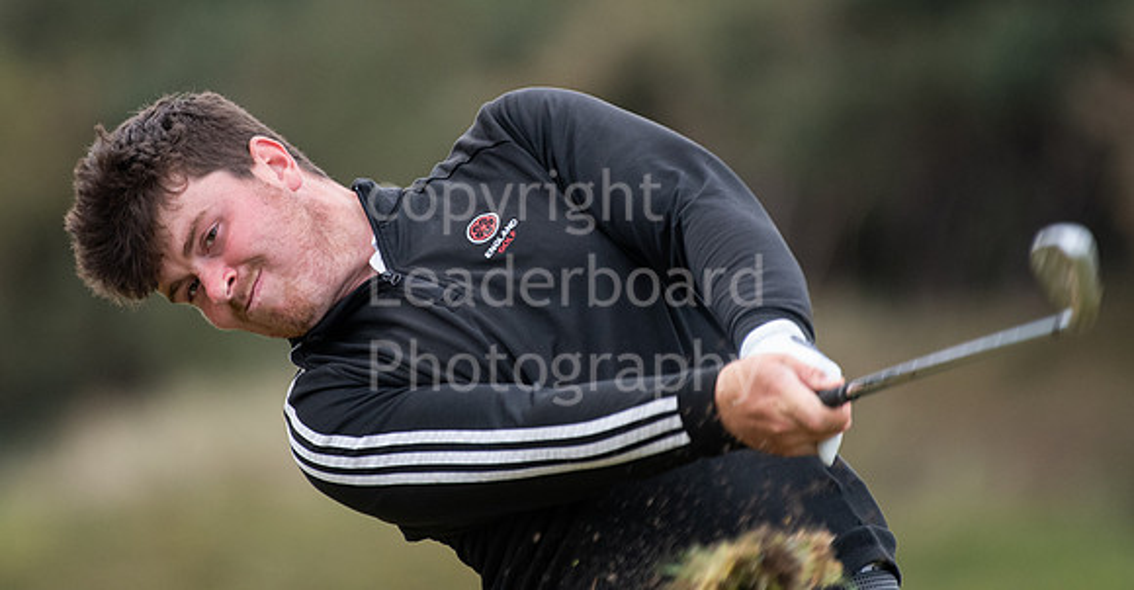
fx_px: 24606
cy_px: 181
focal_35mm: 833
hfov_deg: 2.6
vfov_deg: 1.4
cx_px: 538
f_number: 5.6
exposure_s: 1/1000
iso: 1600
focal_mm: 480
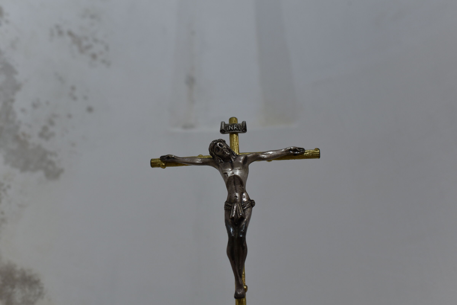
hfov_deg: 54.4
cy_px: 152
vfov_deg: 37.9
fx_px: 444
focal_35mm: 35
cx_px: 228
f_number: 4
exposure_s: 1/60
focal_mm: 35
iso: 500
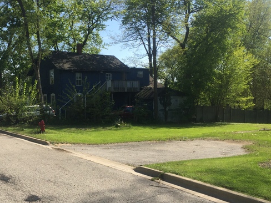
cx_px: 95
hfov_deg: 48.3
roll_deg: -0.2
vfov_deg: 37.7
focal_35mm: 38
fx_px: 297
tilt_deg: -0.5
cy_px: 115
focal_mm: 4.15
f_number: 2.2
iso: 32
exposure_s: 1/1199
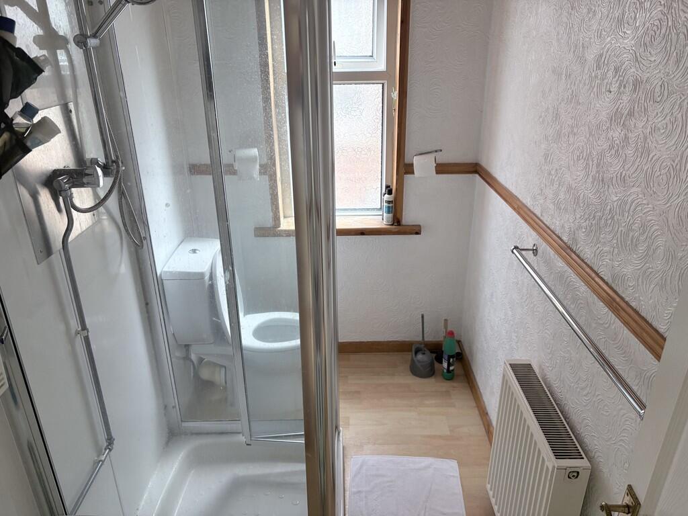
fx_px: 517
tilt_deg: -25.1
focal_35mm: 26
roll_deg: +0.8
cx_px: 344
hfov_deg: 67.3
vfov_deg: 53.1
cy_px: 258
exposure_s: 1/64
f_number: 1.6
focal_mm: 5.96
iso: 125
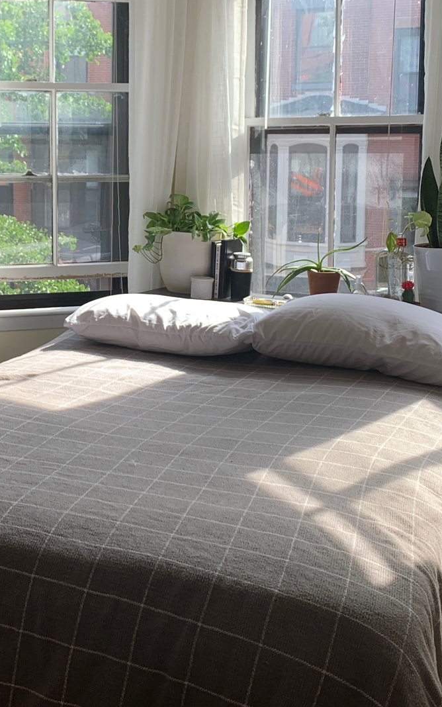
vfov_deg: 38.6
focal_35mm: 52
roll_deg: -0.6
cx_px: 111
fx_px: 1002
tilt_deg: -6.0
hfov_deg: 24.6
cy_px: 255
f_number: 1.8
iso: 25
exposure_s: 1/172
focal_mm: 4.25
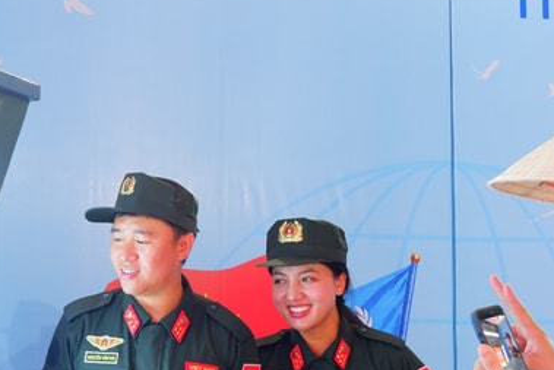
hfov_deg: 34.9
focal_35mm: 57
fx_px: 877
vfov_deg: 23.4
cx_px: 208
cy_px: 300
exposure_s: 1/25
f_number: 4
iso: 1250
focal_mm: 16
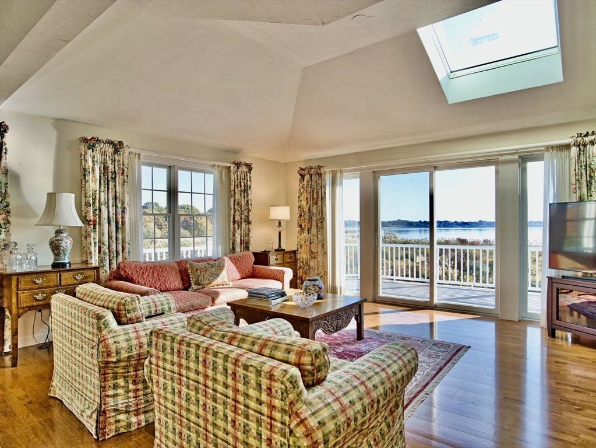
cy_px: 224
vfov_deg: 66.0
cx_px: 298
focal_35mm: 20
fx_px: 344
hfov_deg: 81.7
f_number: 2.8
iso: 100
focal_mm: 10
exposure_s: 1/250
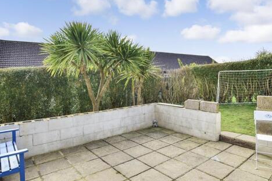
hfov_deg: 80.8
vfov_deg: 59.1
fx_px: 159
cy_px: 75
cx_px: 153
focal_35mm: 21
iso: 200
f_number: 8
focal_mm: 10
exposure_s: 1/250
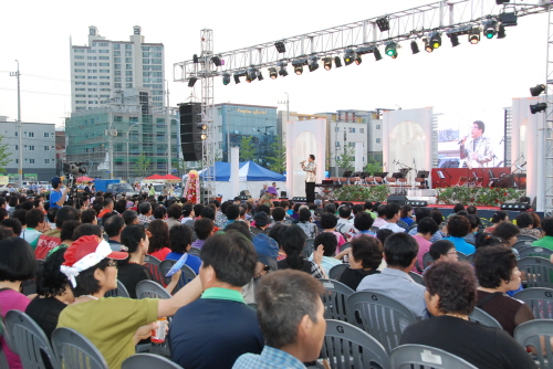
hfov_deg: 46.4
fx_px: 646
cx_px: 276
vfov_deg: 31.9
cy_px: 184
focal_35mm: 42
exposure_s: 1/200
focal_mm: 28
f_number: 6.3
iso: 800
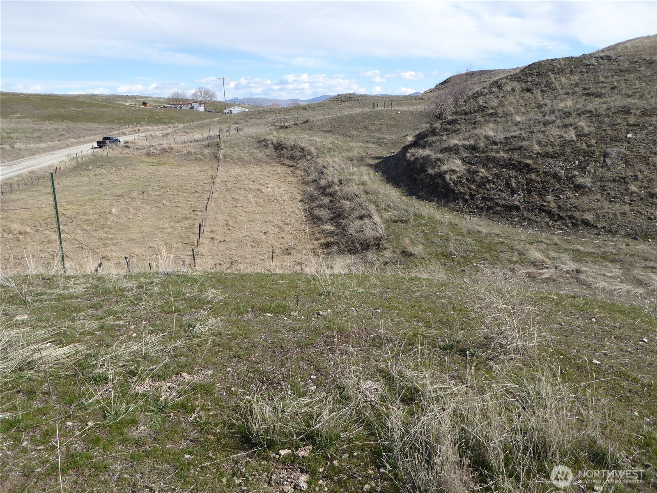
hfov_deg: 69.4
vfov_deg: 54.9
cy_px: 246
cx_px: 328
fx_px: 474
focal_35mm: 25
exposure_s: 1/800
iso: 100
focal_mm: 4.3
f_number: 3.3
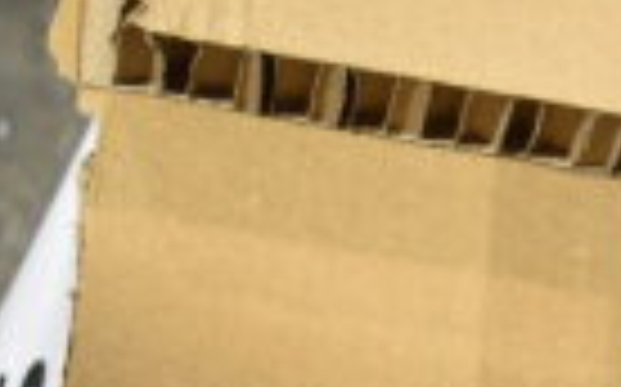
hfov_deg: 11.6
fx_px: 2740
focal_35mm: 162
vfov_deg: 7.7
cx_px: 1246
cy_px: 794
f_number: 4
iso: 400
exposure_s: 1/40
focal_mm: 24
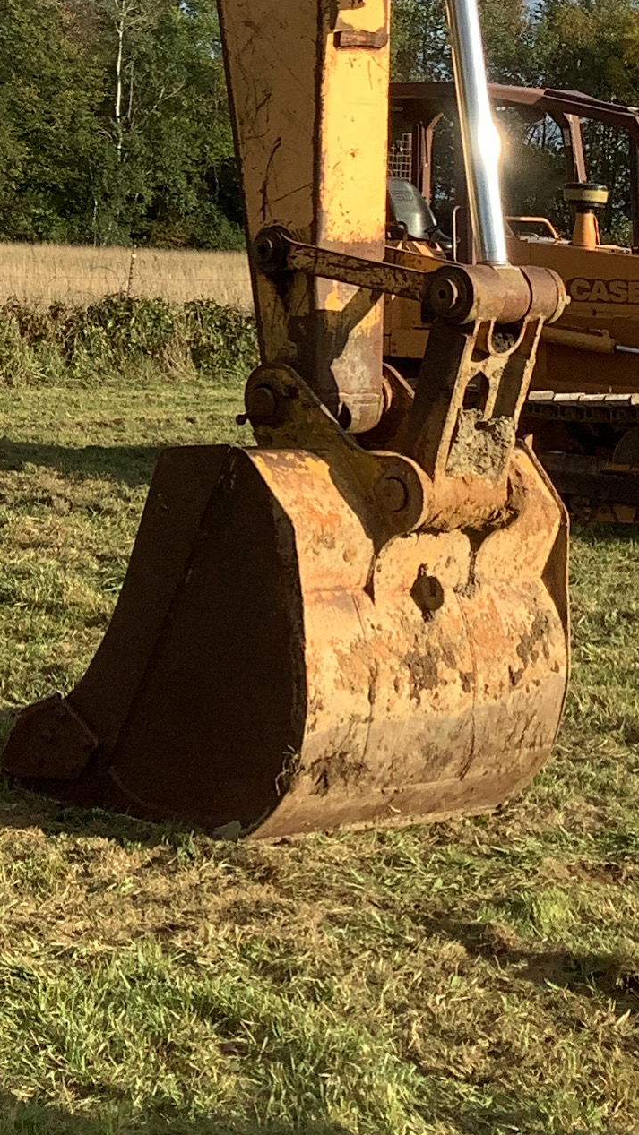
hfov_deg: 13.3
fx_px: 2620
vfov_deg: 23.3
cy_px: -31
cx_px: -238
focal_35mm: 87
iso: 25
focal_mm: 3.3
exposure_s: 1/867
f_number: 2.4
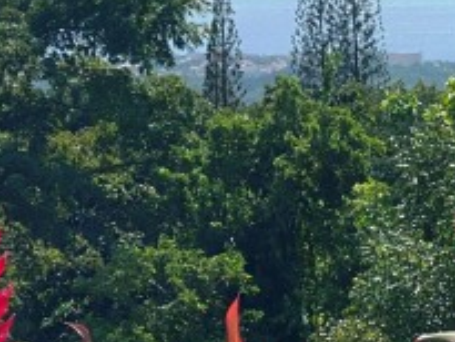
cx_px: 200
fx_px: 2670
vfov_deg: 7.3
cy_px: 187
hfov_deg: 9.7
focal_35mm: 203
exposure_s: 1/2817
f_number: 2
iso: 20
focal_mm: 6
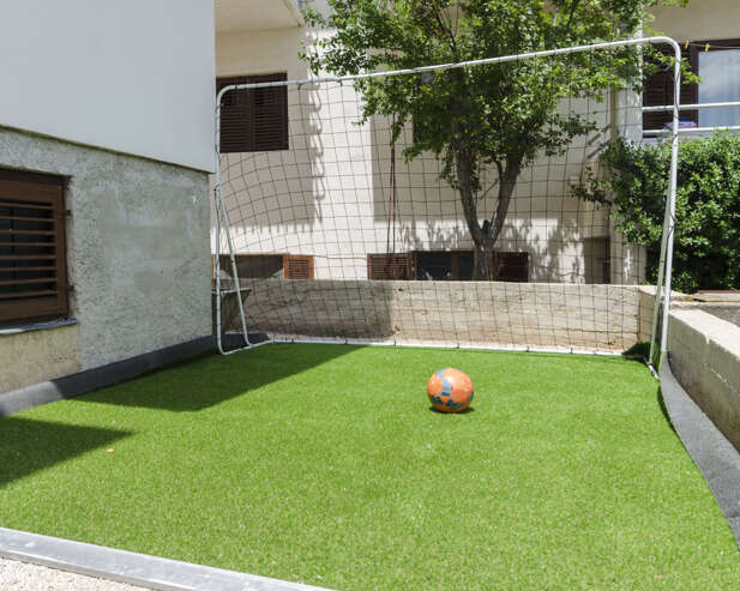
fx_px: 613
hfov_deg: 62.0
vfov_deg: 51.5
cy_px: 294
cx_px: 317
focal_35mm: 28
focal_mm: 16
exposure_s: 1/250
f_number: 8
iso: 100
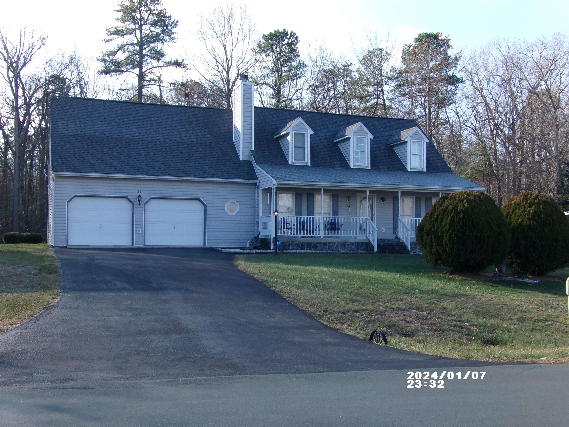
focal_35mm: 41
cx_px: 284
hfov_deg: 45.8
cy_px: 214
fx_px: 674
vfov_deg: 35.1
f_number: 8.46
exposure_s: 1/70
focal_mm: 7.2
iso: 100
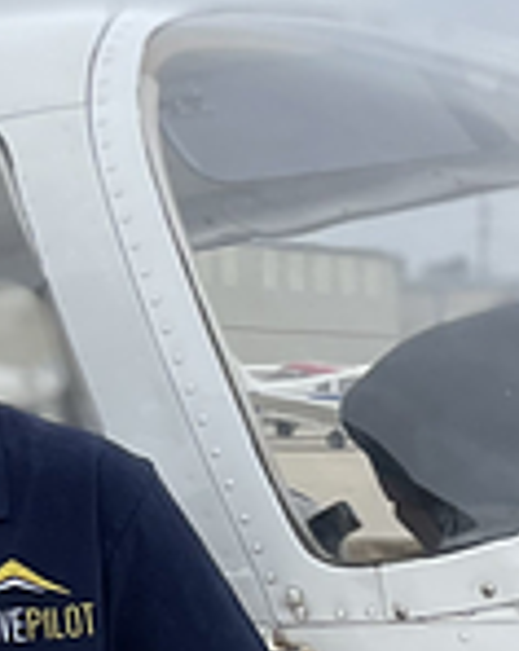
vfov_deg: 14.6
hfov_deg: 10.7
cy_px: 233
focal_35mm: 132
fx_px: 2540
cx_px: -519
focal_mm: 4.2
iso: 50
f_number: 1.6
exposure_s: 1/6135
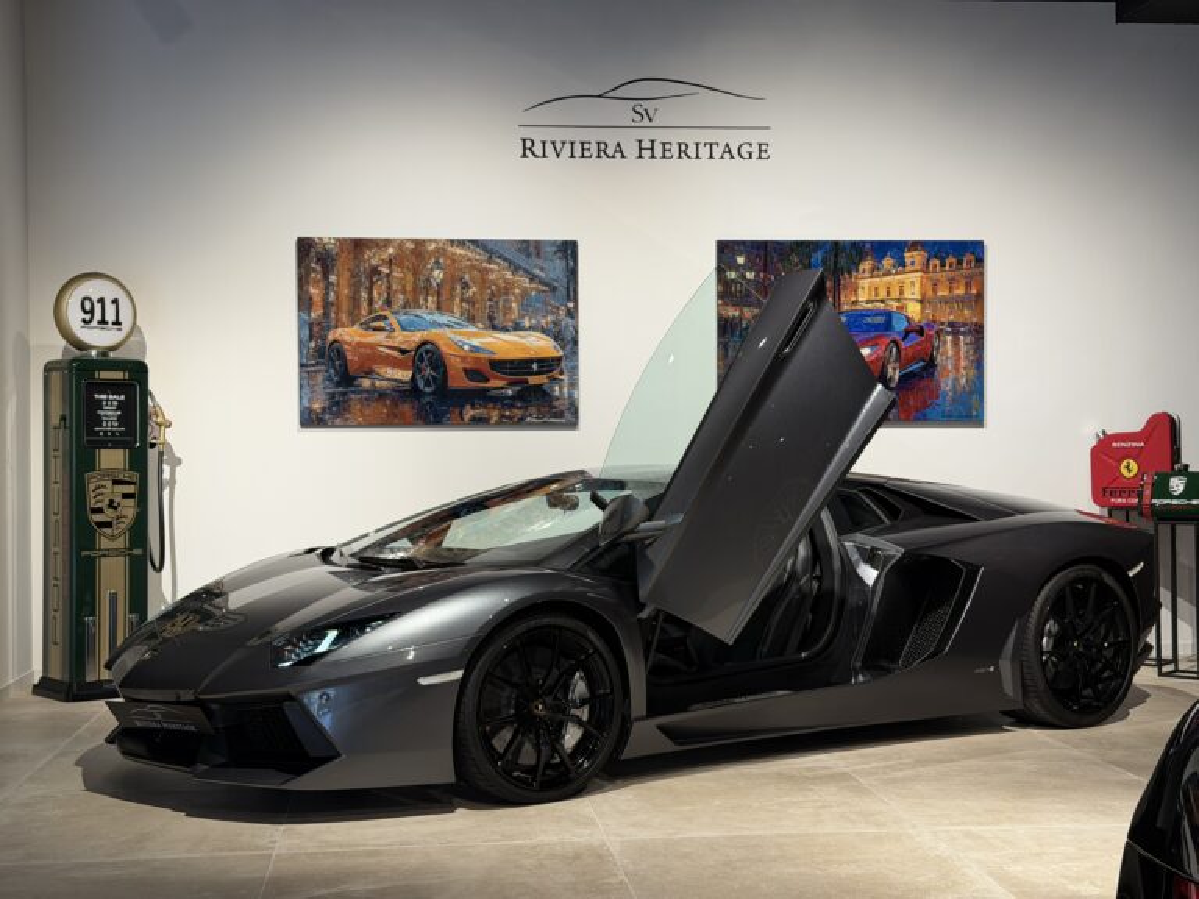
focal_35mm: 48
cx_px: 600
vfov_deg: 30.3
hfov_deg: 39.7
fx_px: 1663
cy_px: 450
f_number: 1.78
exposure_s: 1/60
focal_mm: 6.76
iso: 160
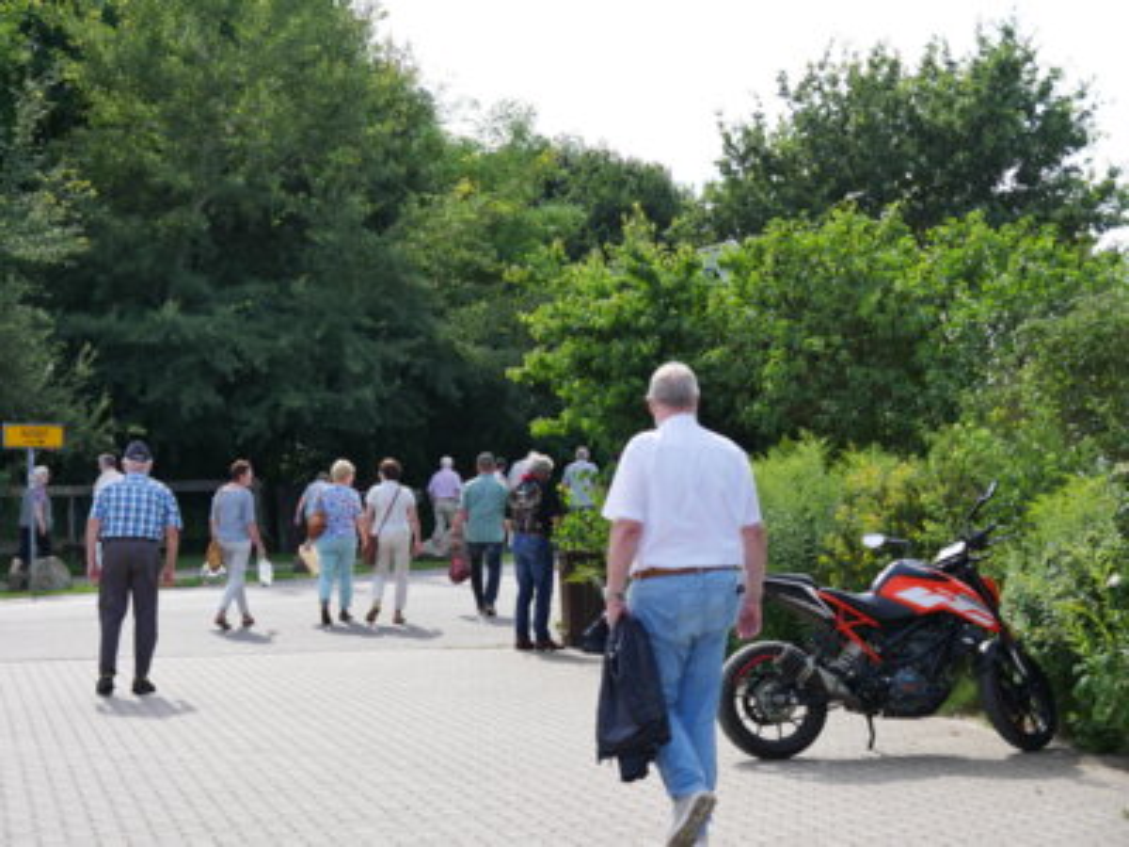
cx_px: 564
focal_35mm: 84
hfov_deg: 23.3
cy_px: 424
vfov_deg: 17.6
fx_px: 2740
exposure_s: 1/250
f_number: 7.1
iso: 200
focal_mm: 42
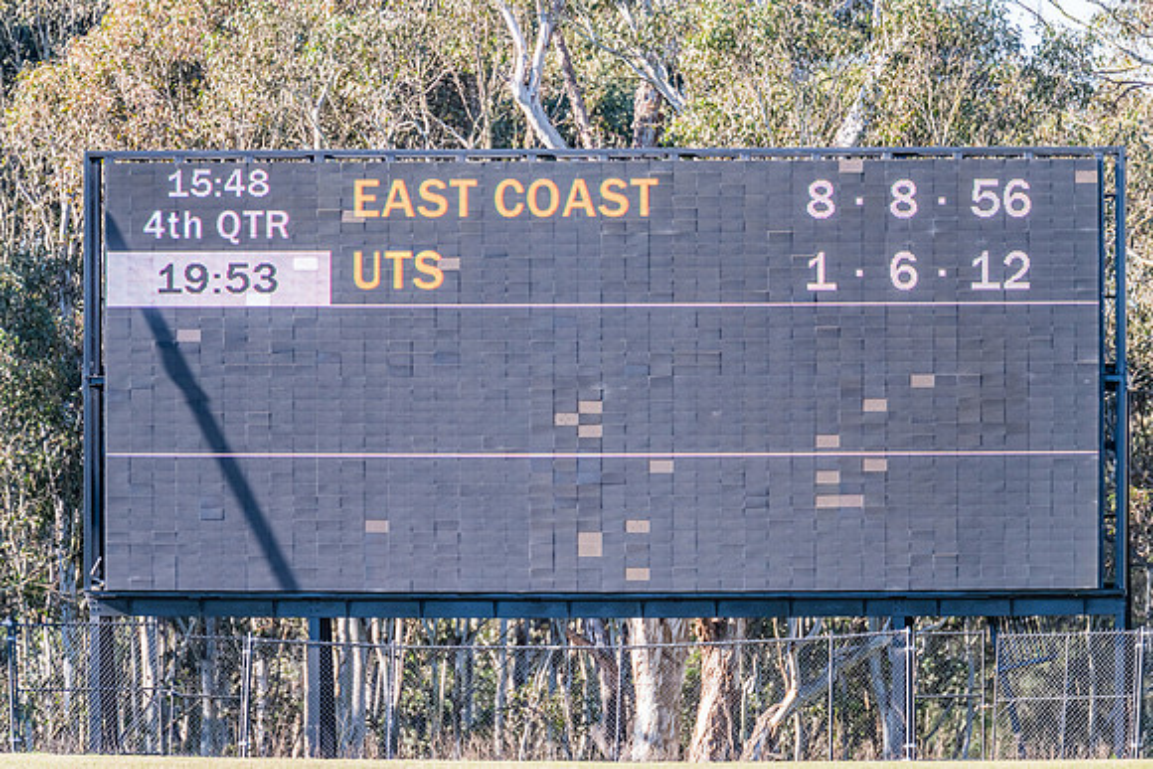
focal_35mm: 404
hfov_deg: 5.1
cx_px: 540
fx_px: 12934
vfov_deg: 3.4
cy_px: 360
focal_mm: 380
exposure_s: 1/1250
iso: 800
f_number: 4
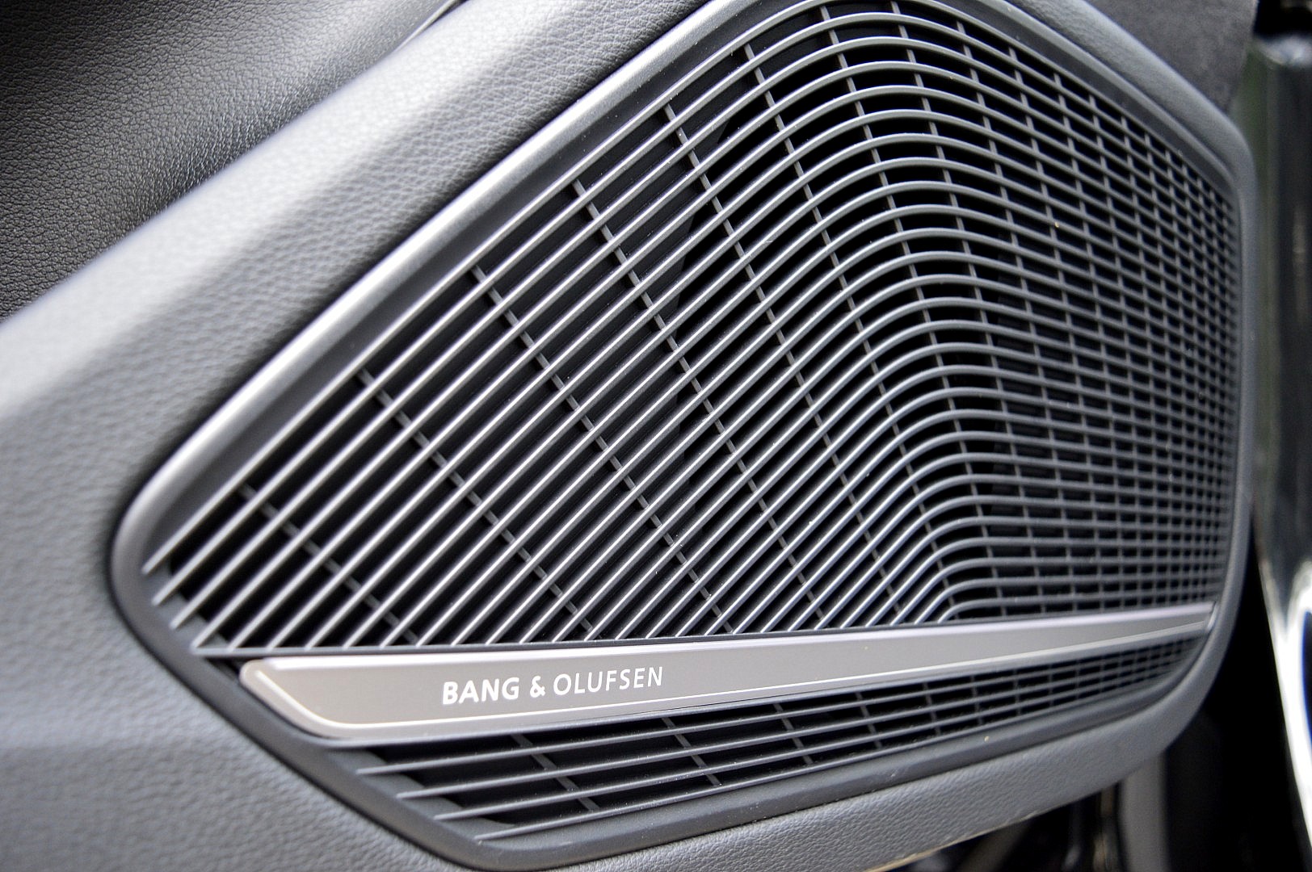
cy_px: 436
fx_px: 1256
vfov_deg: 38.3
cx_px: 656
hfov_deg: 55.1
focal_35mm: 34
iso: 800
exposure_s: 1/40
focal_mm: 23
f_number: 3.8
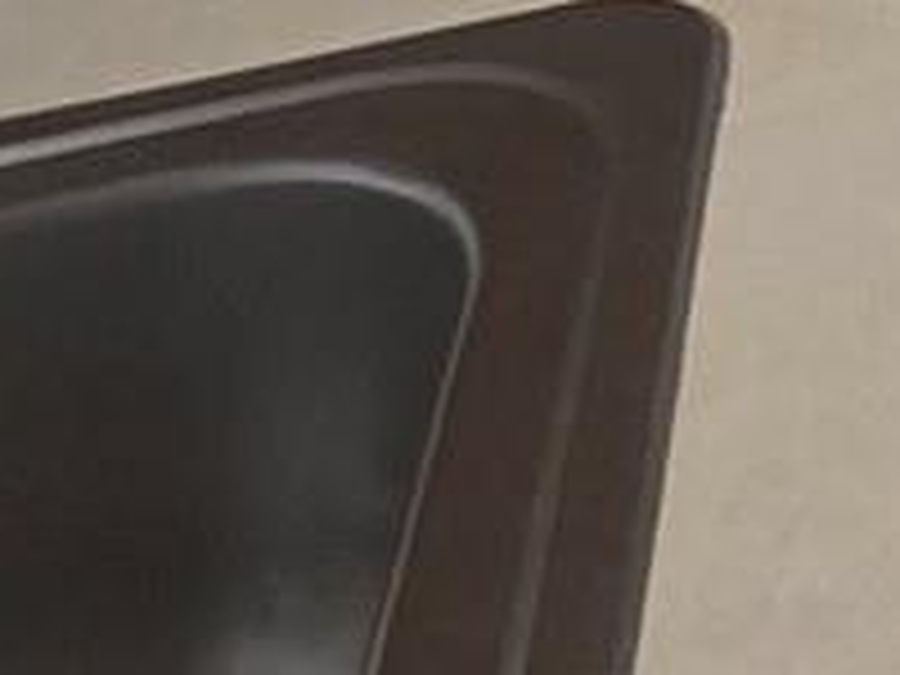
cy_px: -1269
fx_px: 2704
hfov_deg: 11.6
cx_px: 2619
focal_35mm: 104
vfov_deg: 10.6
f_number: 1.9
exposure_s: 1/120
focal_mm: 2.2
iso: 320
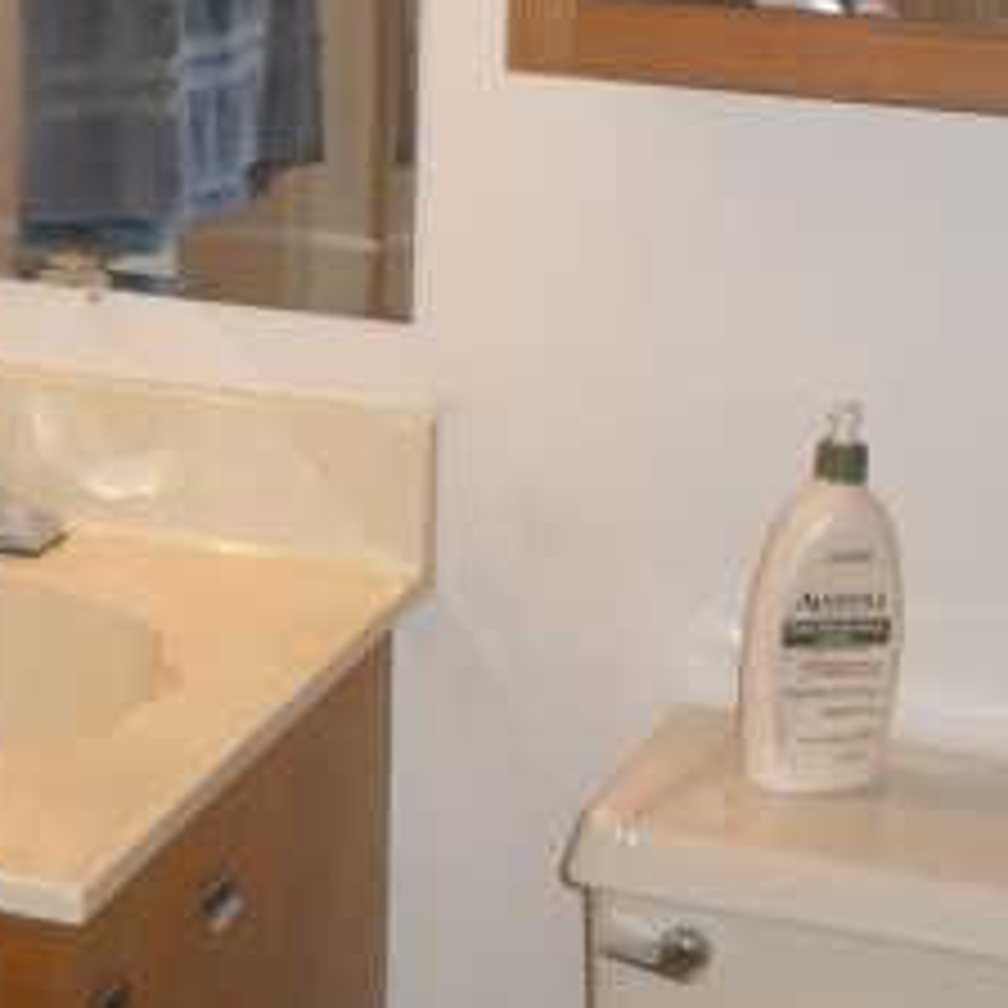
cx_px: 148
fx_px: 3163
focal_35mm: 96
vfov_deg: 17.9
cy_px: 126
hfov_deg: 17.9
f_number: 2.7
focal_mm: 6.2
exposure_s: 1/60
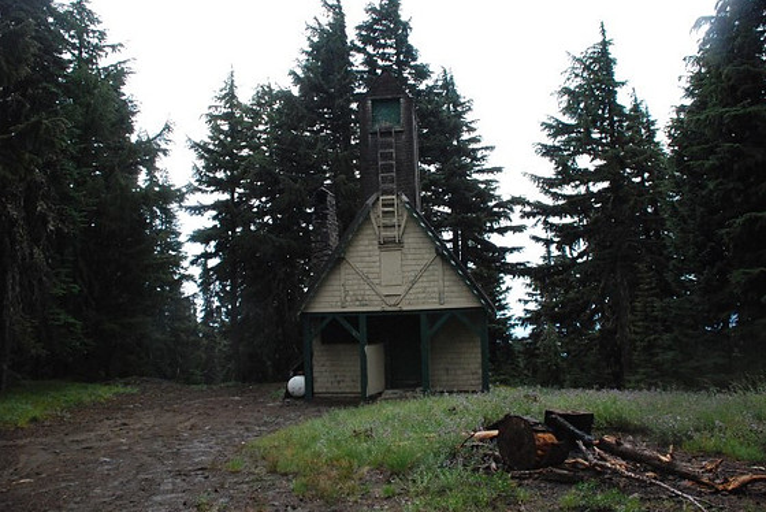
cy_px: 264
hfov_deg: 65.4
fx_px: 596
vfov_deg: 46.4
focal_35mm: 28
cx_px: 375
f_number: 3.5
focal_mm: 18
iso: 1600
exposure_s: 1/1600
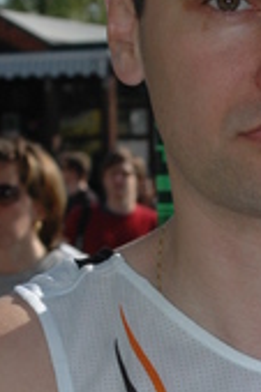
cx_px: 329
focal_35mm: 265
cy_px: 438
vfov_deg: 7.7
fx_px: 2888
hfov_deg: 5.2
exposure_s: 1/500
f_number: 9.5
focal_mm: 50
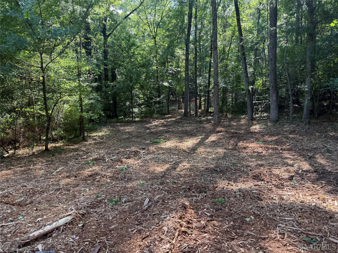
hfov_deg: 71.6
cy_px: 126
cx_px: 169
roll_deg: -1.2
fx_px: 234
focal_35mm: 24
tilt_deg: -2.4
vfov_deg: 56.8
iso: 80
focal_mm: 6.76
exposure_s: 1/295
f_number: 1.78
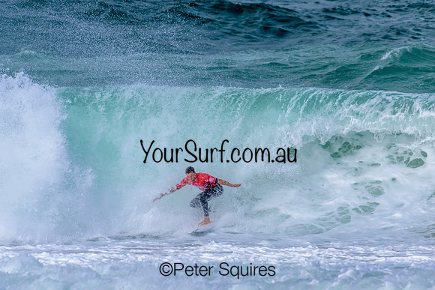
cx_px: 218
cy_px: 145
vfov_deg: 1.5
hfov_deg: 2.3
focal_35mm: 900
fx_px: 10877
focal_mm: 900
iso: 720
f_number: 11
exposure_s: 1/2500
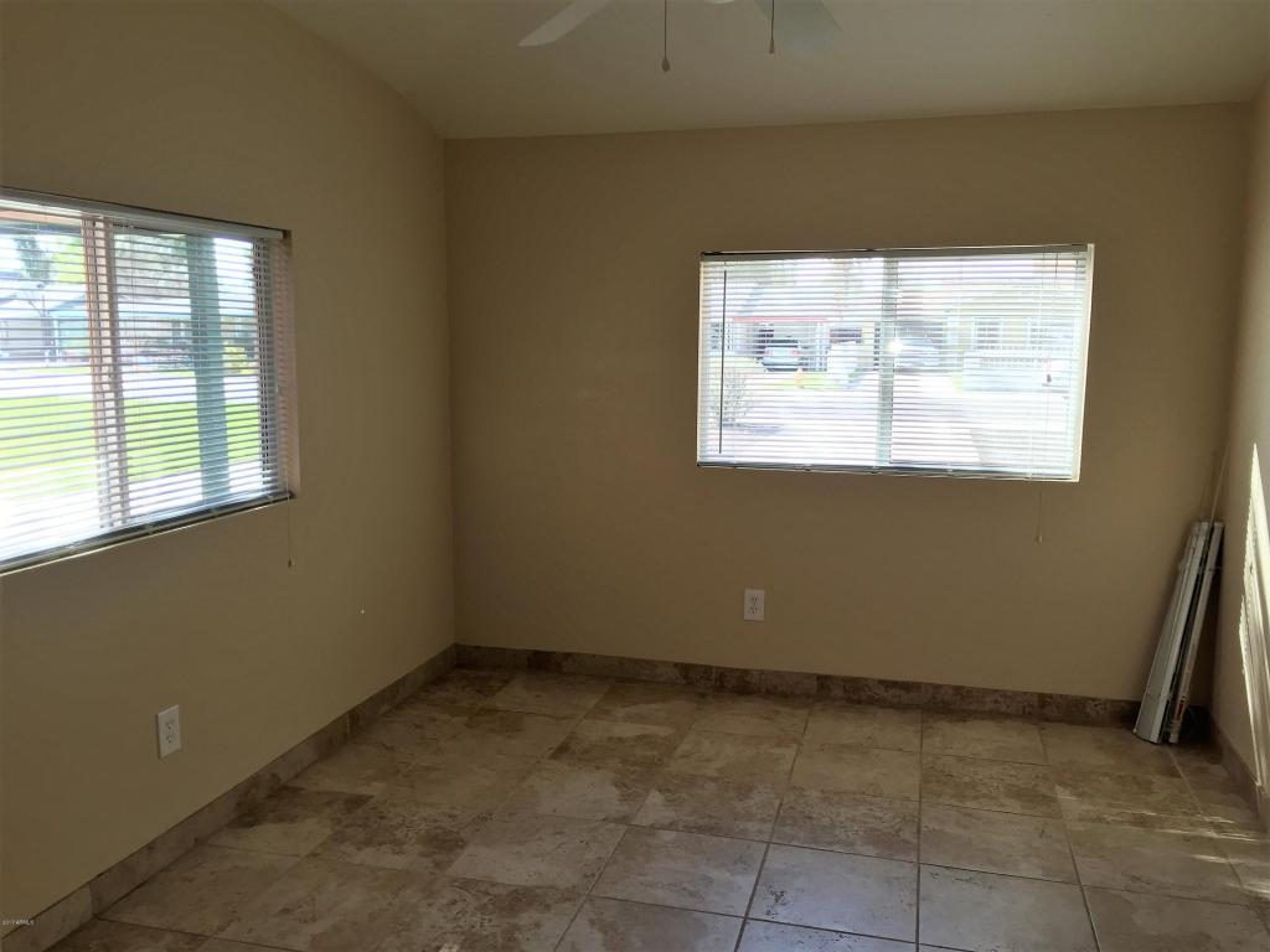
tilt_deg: -7.8
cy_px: 476
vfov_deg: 48.2
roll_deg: -0.1
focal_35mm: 29
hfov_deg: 61.7
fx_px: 1064
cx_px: 635
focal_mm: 4.15
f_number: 2.2
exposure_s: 1/120
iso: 50
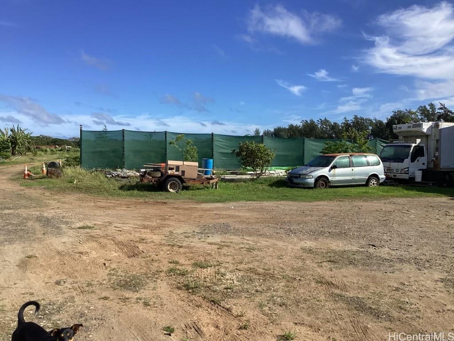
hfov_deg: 58.4
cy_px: 170
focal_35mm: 31
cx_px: 227
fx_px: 407
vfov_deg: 45.4
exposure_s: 1/1456
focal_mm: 3.3
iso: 25
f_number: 2.4
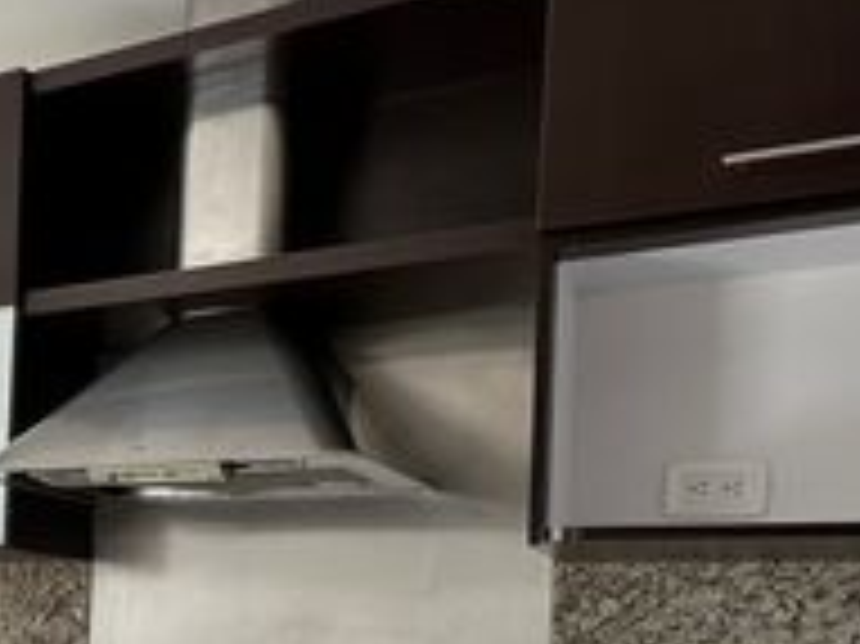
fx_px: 1217
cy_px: 635
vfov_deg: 28.0
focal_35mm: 49
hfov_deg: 33.5
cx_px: -106
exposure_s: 1/187
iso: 40
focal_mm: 2.22
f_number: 2.2
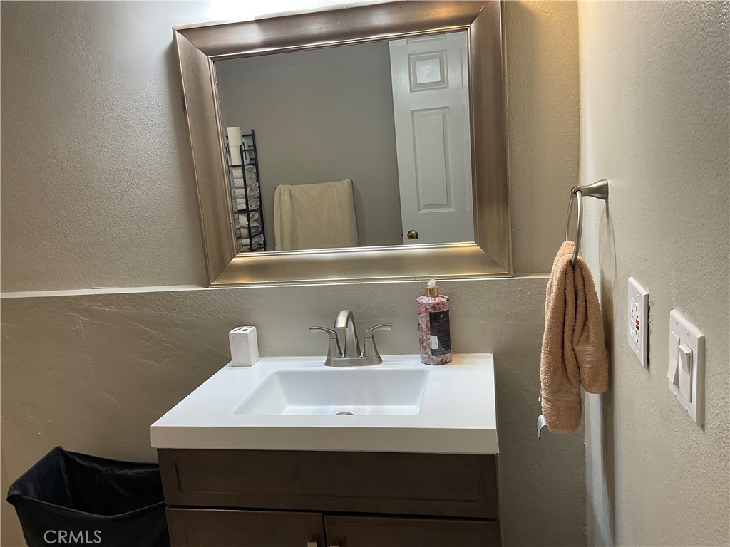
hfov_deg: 61.7
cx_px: 365
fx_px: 612
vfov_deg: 48.2
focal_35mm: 29
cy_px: 274
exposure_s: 1/60
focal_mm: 3
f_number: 1.8
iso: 50
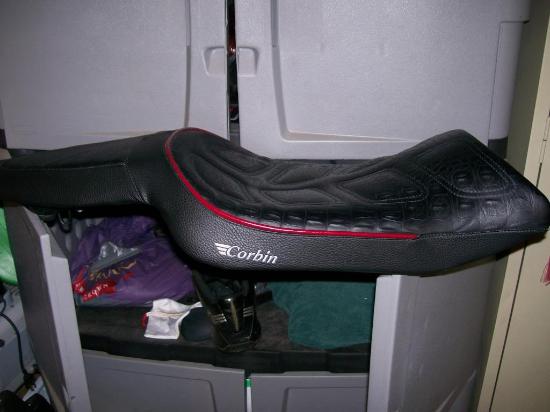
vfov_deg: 39.7
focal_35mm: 36
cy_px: 206
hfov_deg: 51.4
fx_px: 572
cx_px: 275
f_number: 2.7
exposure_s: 1/64
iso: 80
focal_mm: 6
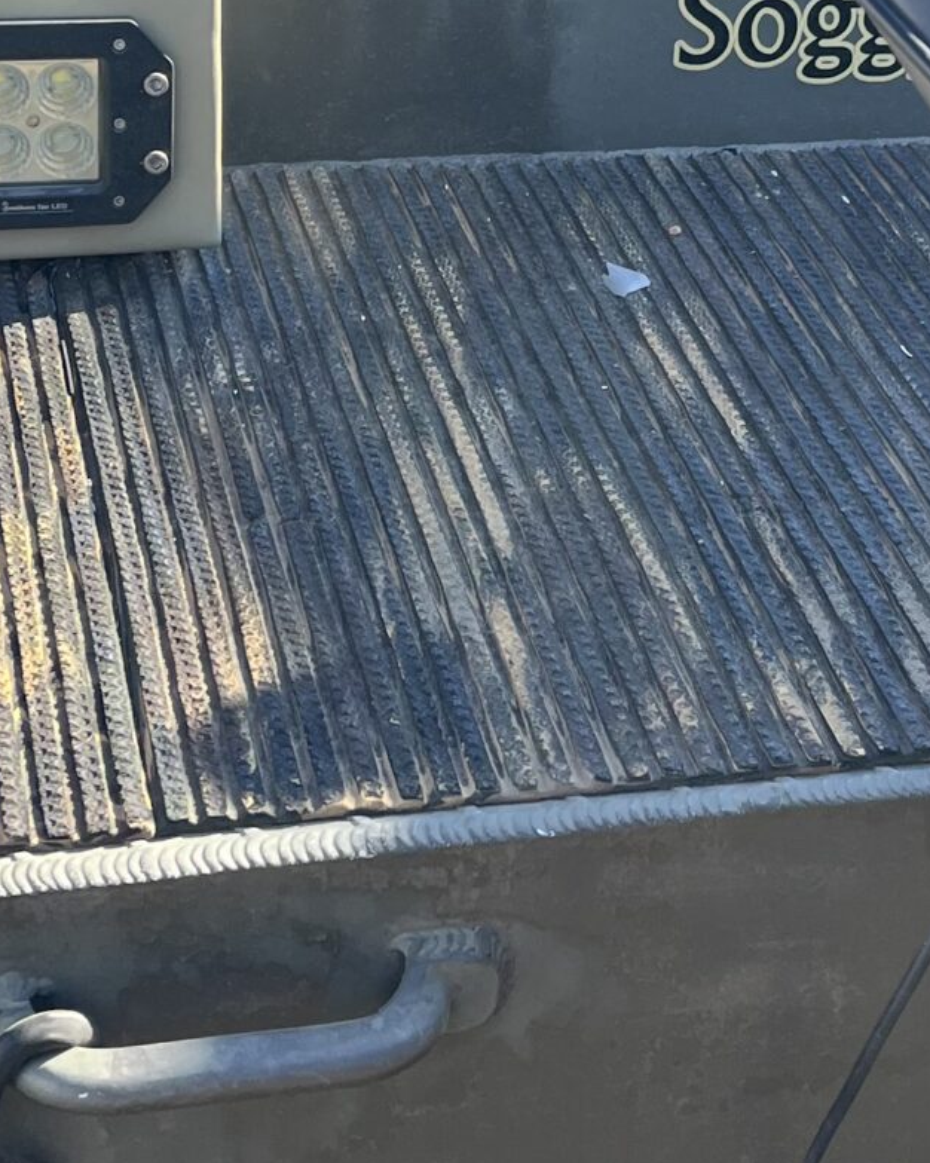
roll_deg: -3.0
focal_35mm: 83
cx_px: 603
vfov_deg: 22.6
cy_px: 184
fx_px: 2857
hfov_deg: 18.4
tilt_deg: -23.4
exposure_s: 1/913
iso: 50
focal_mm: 5.1
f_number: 1.6
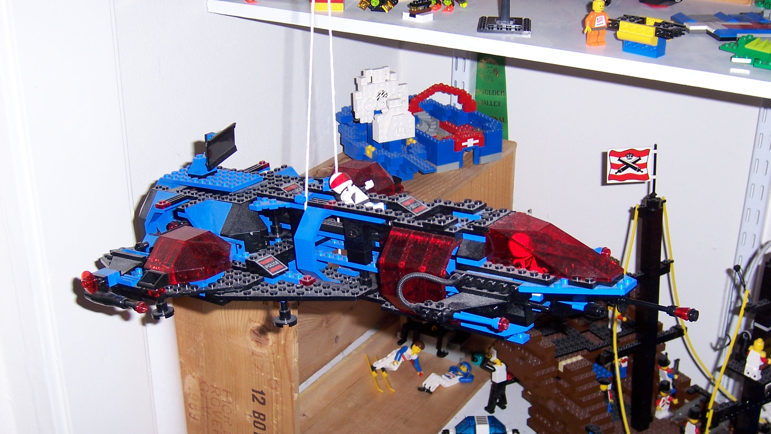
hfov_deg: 41.3
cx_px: 384
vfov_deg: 24.0
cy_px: 215
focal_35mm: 50
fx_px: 1022
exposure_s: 1/60
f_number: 3.2
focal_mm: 7.7
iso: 80
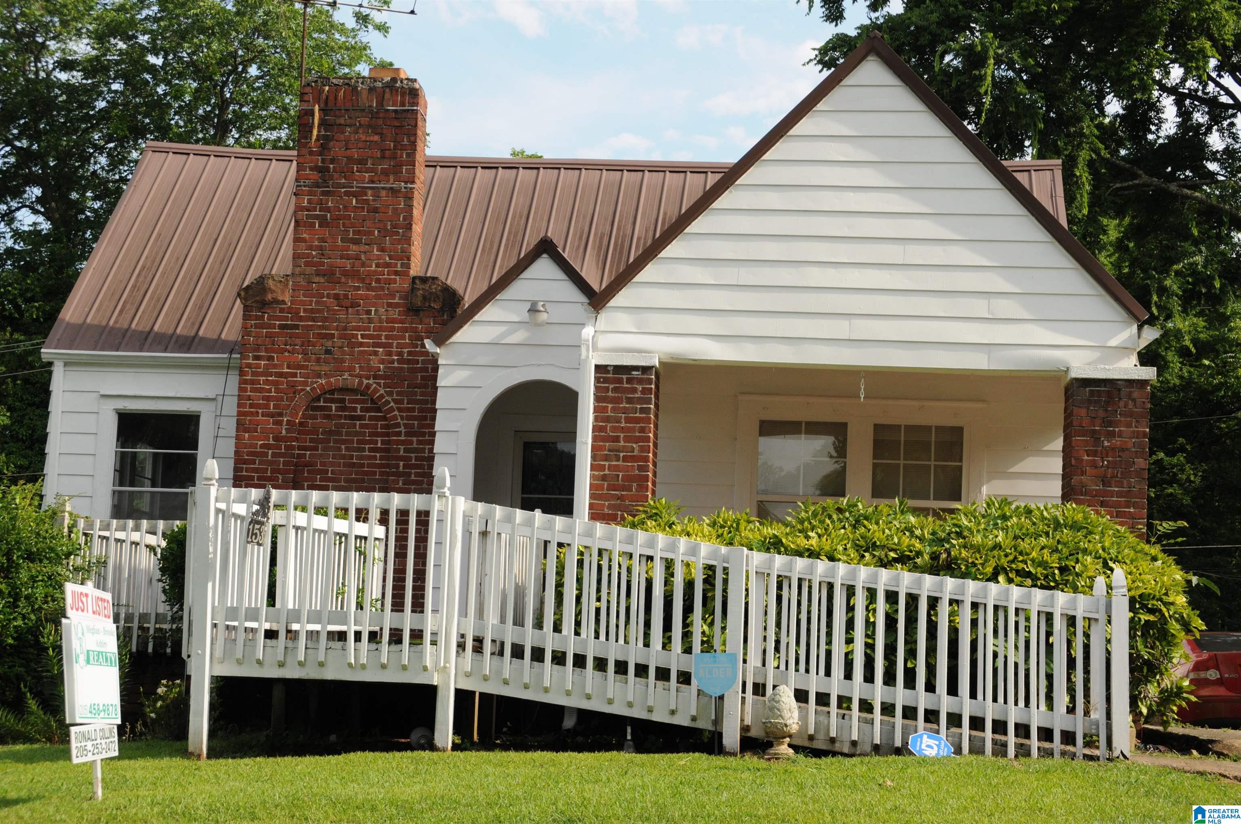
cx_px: 620
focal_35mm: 63
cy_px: 412
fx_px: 2169
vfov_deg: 21.5
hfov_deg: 31.9
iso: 500
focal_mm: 42
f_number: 9
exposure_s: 1/1000
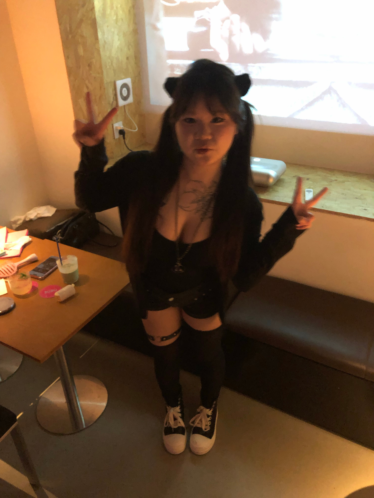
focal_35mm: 28
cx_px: 187
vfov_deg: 63.4
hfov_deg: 49.7
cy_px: 249
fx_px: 403
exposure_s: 1/4
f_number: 1.8
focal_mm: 3.99
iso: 800
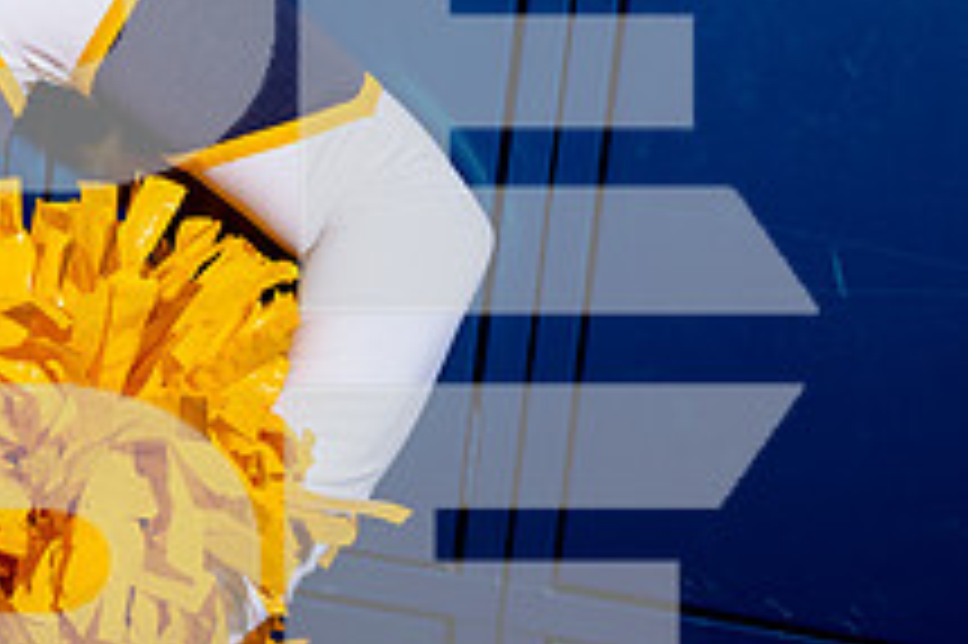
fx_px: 3117
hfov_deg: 16.6
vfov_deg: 11.7
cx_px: -329
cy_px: 79
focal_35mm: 116
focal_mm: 43
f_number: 10
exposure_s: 1/250
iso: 250
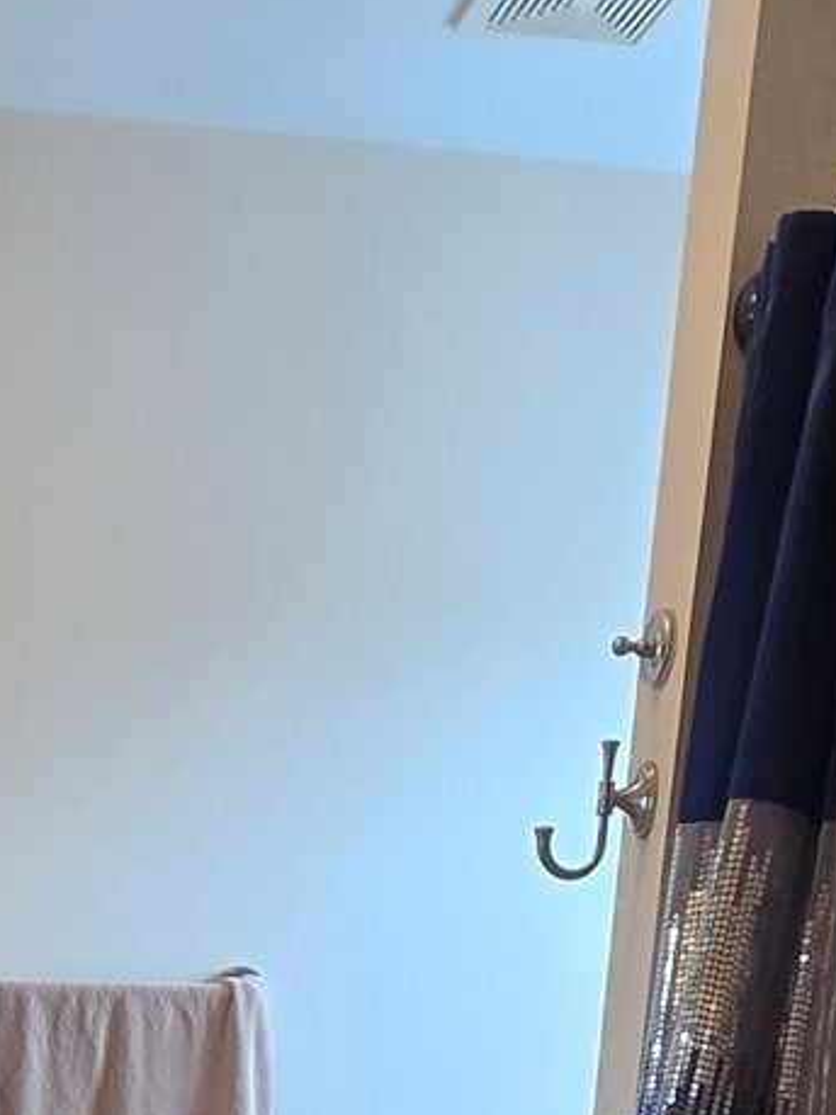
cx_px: 131
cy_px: 1691
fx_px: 1869
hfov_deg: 24.7
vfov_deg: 25.0
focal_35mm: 58
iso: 160
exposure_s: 1/60
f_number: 2.2
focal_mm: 1.7
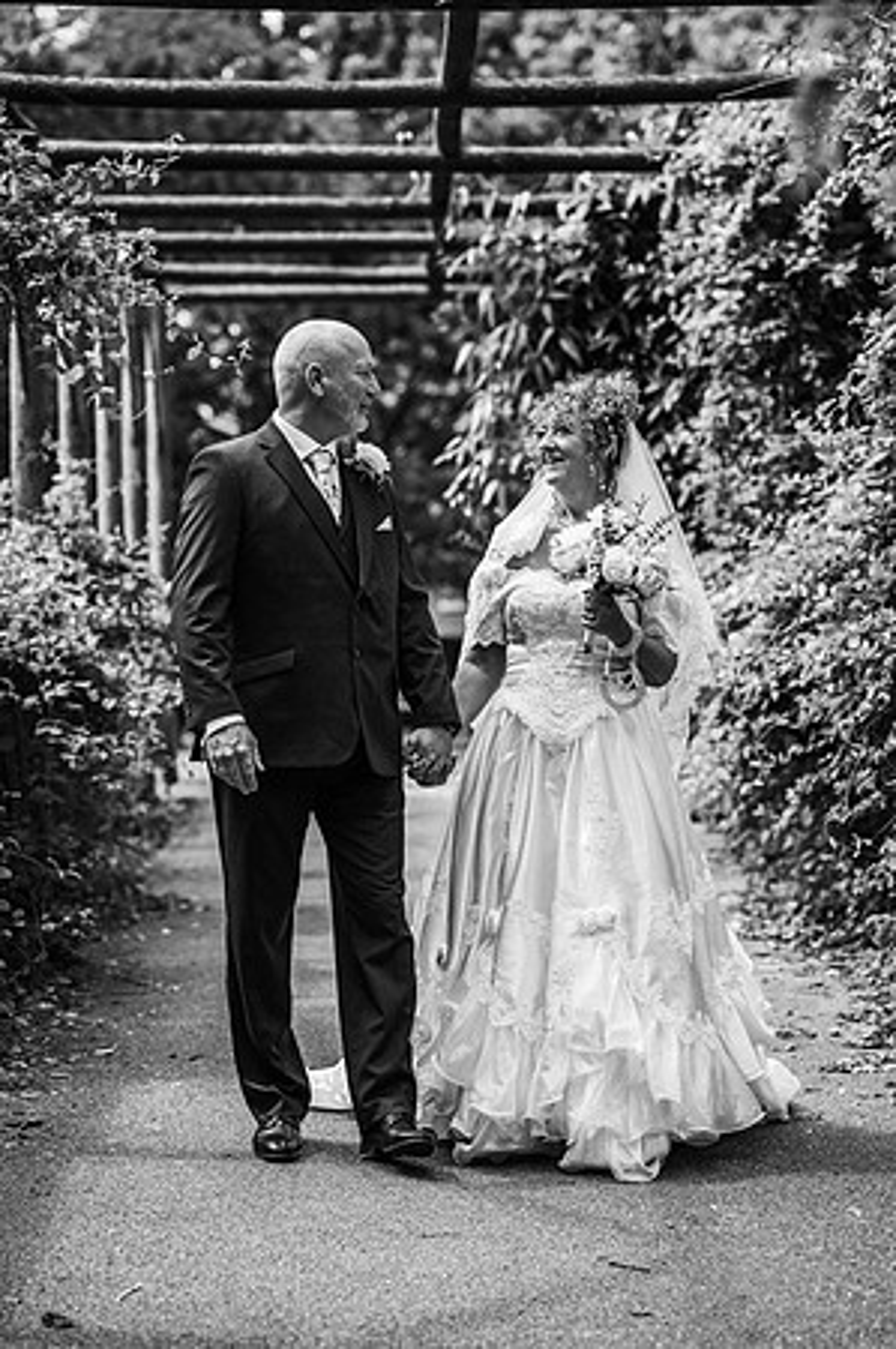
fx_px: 3180
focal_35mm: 85
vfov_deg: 23.9
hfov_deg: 16.0
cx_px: 448
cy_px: 674
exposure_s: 1/1000
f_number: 2.8
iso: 100
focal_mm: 85
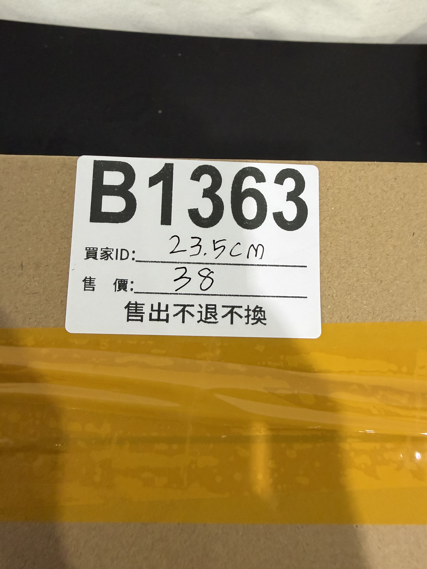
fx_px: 395
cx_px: 214
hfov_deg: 56.8
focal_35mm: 24
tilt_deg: -81.5
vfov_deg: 71.6
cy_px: 284
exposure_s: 1/50
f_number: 2.2
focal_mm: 2.22
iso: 250
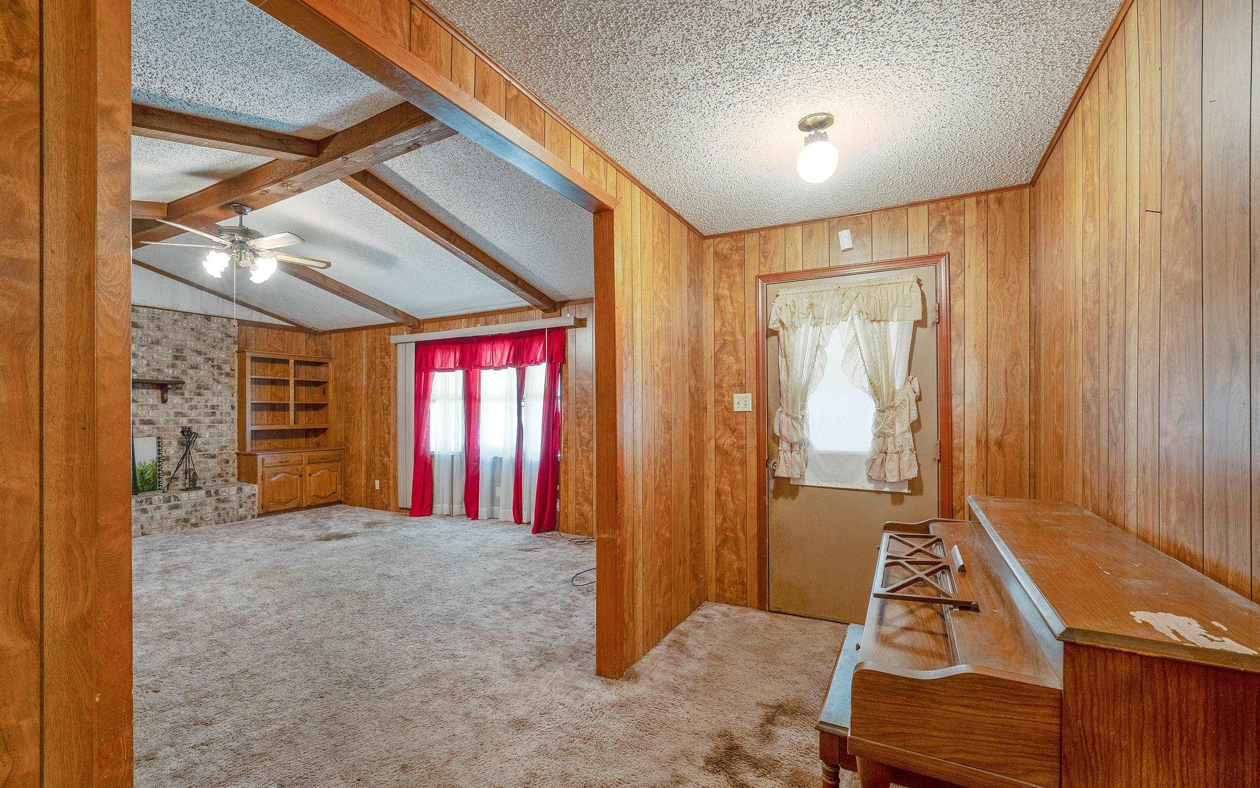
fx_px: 549
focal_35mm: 16
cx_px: 603
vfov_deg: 71.2
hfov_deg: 97.8
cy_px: 413
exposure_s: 1/1.67
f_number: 8
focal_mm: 15
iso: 800
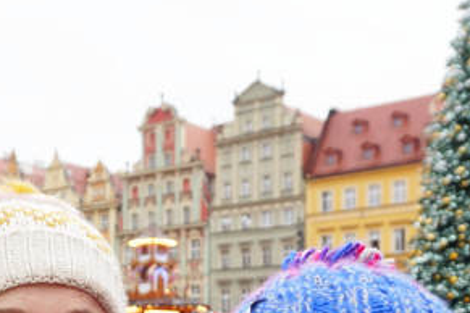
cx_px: 162
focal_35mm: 66
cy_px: 370
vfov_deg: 19.5
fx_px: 862
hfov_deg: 30.3
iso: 125
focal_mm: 16
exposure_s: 1/60
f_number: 4
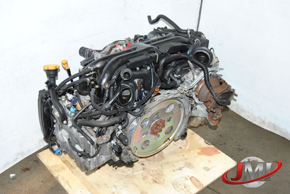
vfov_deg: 29.9
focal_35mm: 45
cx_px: 145
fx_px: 363
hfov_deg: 43.6
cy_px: 97
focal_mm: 30
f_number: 6.3
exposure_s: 1/200
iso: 400
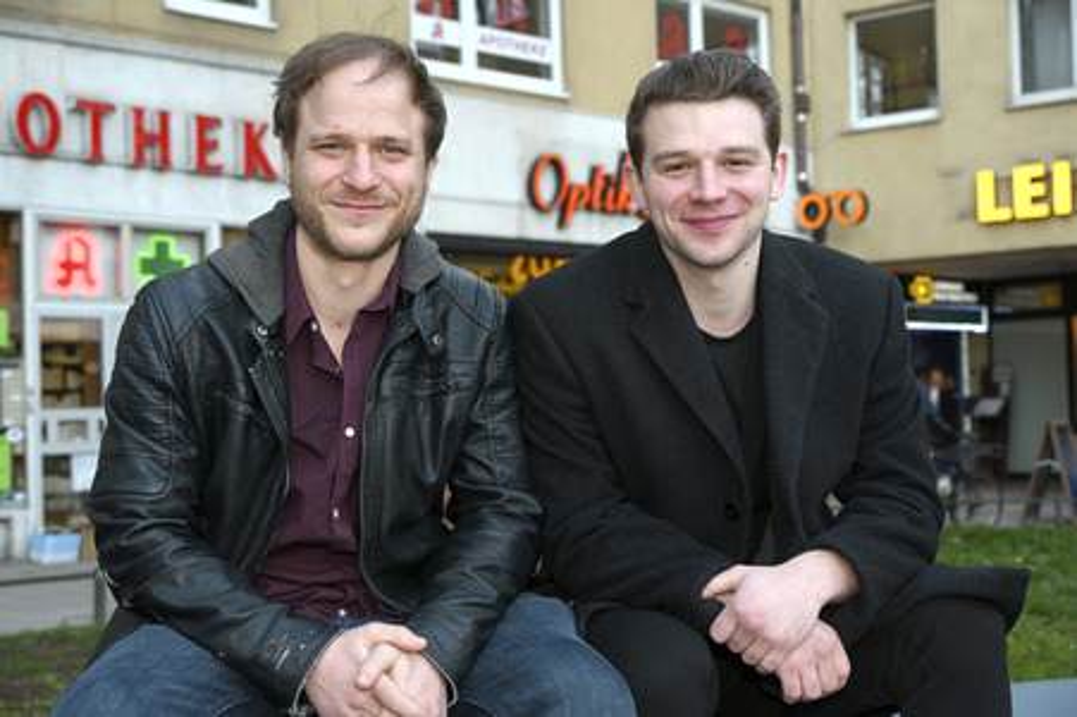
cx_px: 538
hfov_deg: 36.3
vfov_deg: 24.6
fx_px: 1644
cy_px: 358
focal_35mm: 55
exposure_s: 1/125
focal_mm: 55
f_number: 5.6
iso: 640
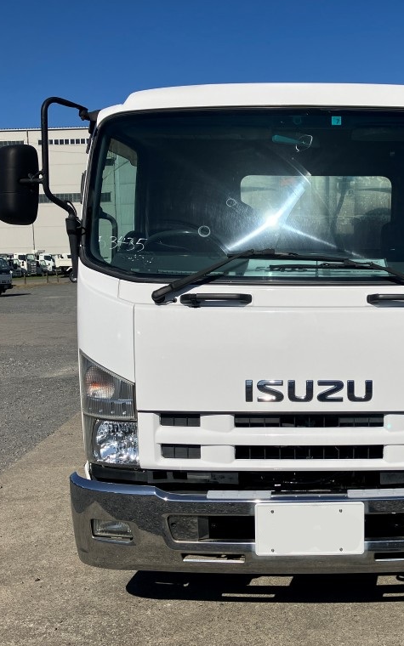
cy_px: 326
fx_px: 705
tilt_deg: -5.4
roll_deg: +2.3
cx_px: 333
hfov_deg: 31.0
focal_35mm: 40
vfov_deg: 49.3
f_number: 1.8
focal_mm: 3.99
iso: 32
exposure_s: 1/6098
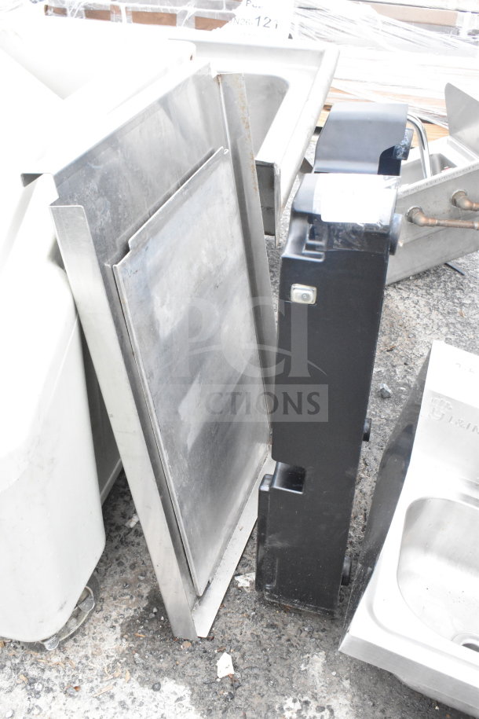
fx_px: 718
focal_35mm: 36
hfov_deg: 36.9
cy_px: 360
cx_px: 240
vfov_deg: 53.1
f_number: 11
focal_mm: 24
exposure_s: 1/500
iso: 6400
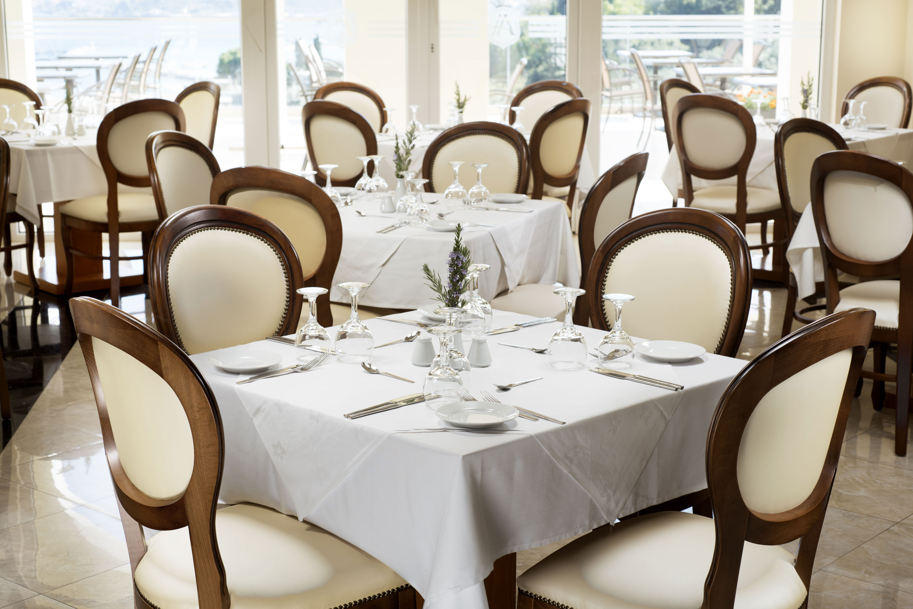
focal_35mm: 60
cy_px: 304
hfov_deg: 33.4
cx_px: 456
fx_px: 1522
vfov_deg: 22.6
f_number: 9
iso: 64
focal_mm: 60
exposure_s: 1/15
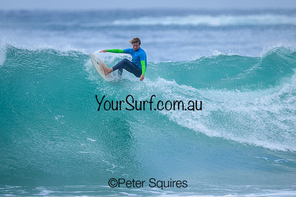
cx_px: 148
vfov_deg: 1.7
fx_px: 6579
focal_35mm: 800
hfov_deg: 2.6
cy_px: 98
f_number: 6.3
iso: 450
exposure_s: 1/2000
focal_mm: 800
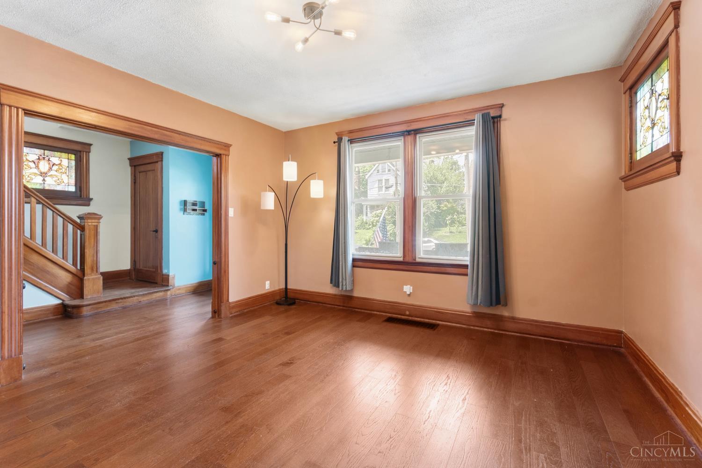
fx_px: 292
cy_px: 234
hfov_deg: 100.4
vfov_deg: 77.3
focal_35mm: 15
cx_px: 351
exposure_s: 1/2.5
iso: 250
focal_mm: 10
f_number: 9
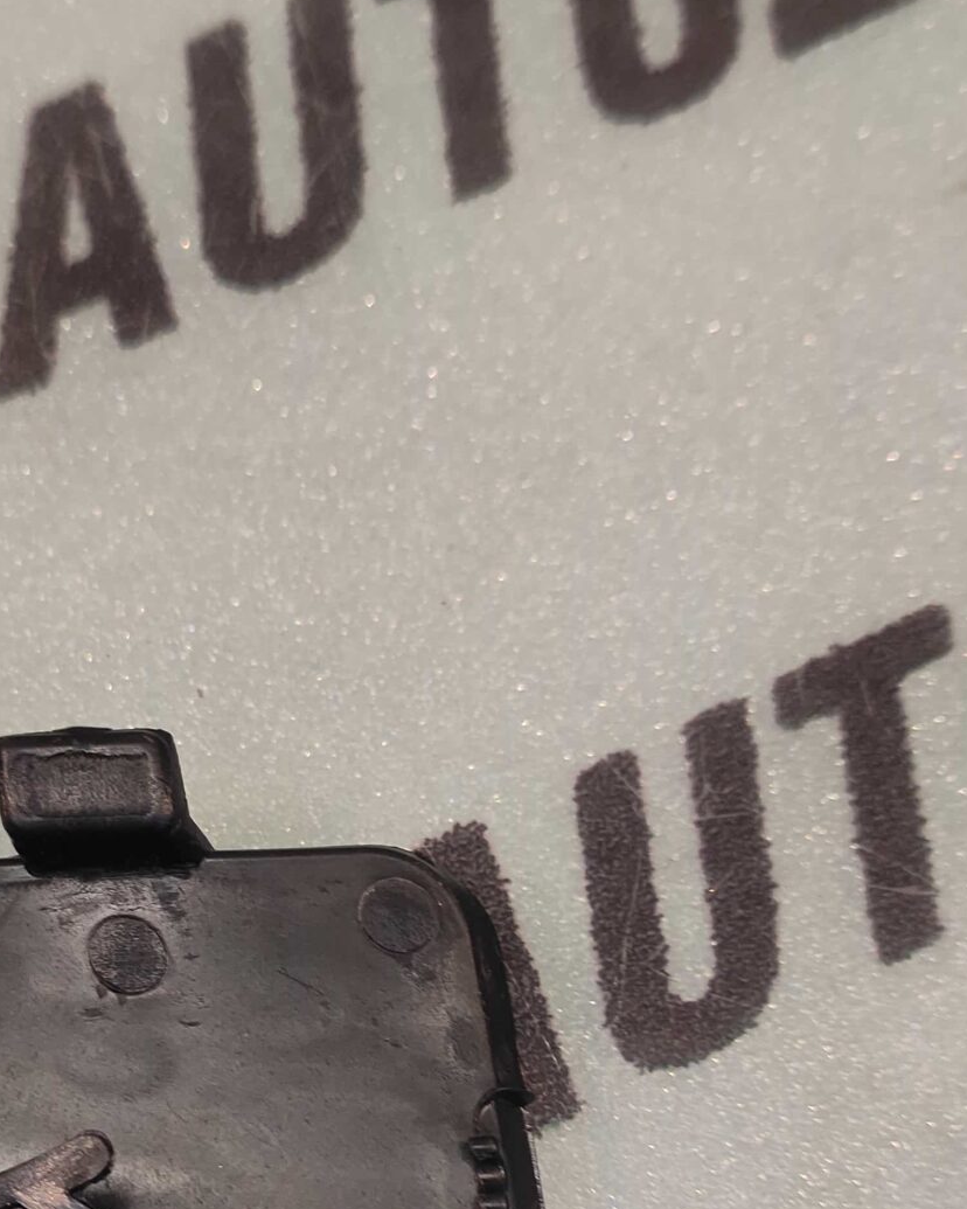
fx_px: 1467
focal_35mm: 41
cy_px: 926
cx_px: 211
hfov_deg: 35.5
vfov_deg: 43.2
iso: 183
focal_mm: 4.74
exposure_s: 1/50
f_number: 1.79
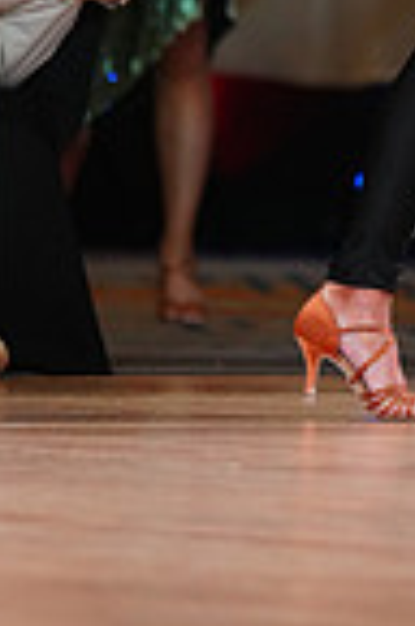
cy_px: -255
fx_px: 13308
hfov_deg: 1.8
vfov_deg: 2.7
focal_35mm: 766
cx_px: 681
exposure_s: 1/320
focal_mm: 191
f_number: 2.8
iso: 1600
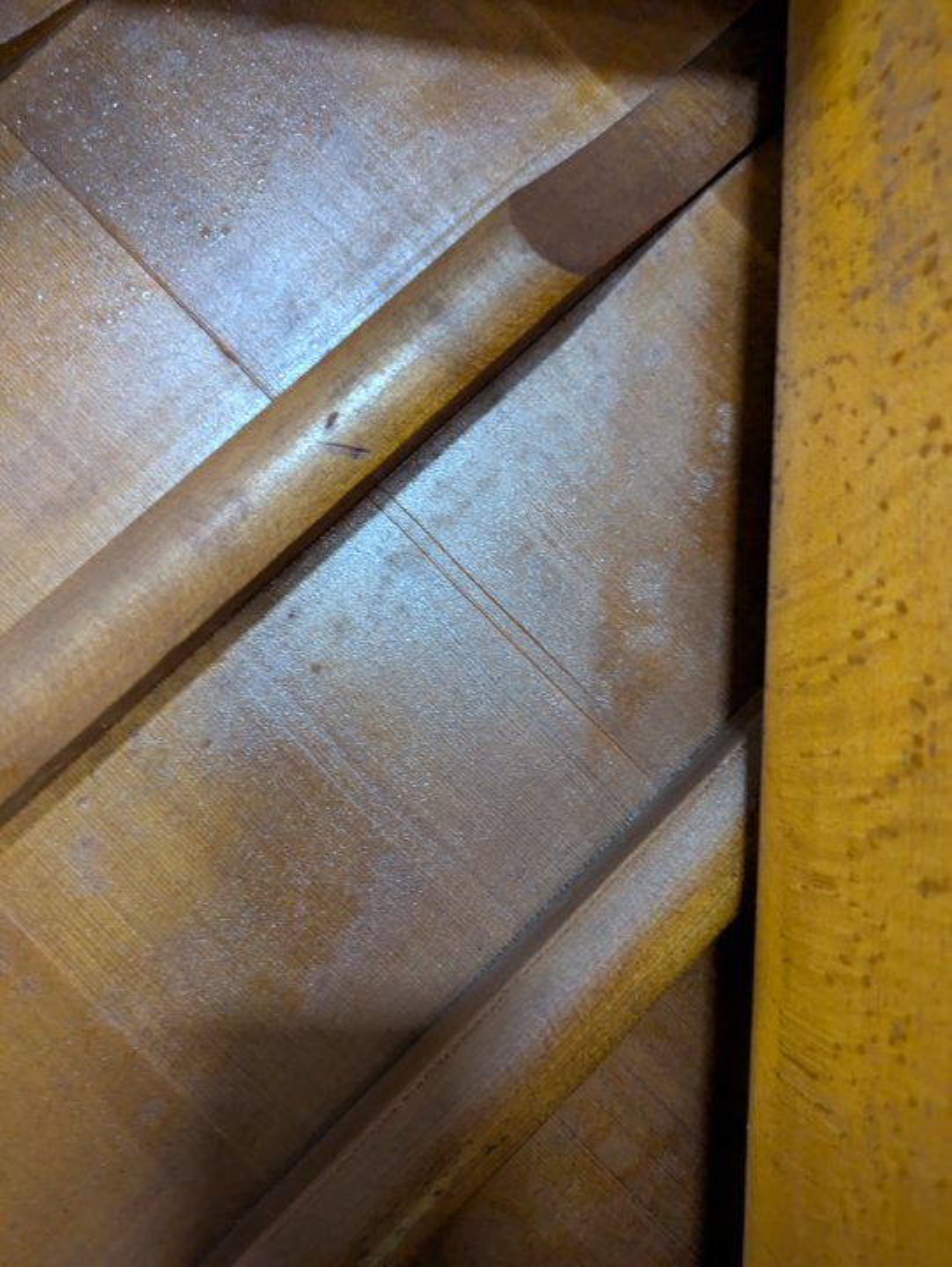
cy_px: 634
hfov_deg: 54.9
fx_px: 916
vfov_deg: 69.4
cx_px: 476
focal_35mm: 25
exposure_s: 1/20
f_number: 1.89
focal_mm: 5.43
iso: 1272
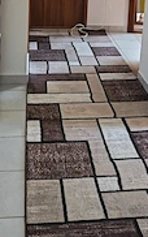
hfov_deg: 23.2
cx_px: 70
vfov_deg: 32.7
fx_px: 361
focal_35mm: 56
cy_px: -10
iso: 3309
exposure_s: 1/60
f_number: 1.75
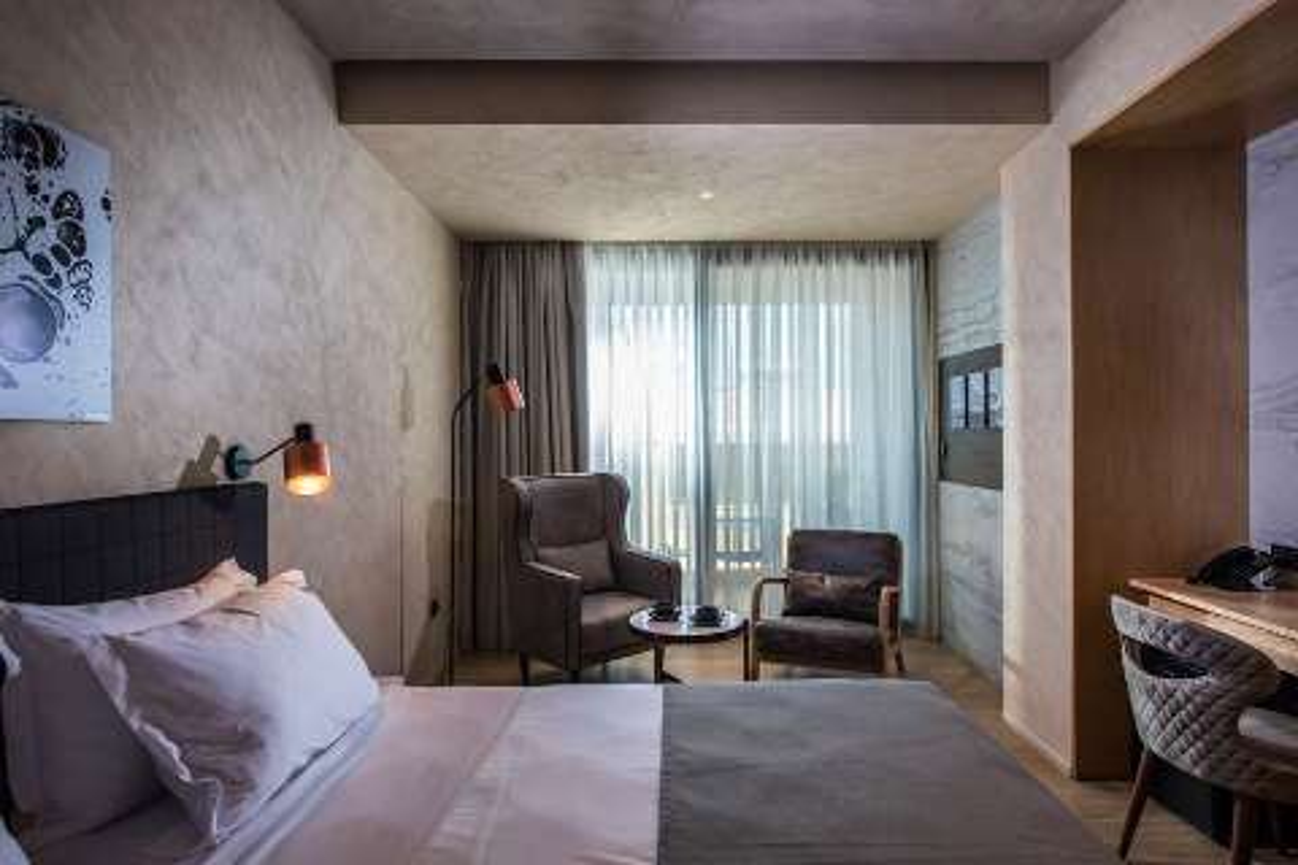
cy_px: 432
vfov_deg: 61.9
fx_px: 721
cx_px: 649
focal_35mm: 20
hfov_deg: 84.0
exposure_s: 1/20
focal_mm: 20
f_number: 8
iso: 200
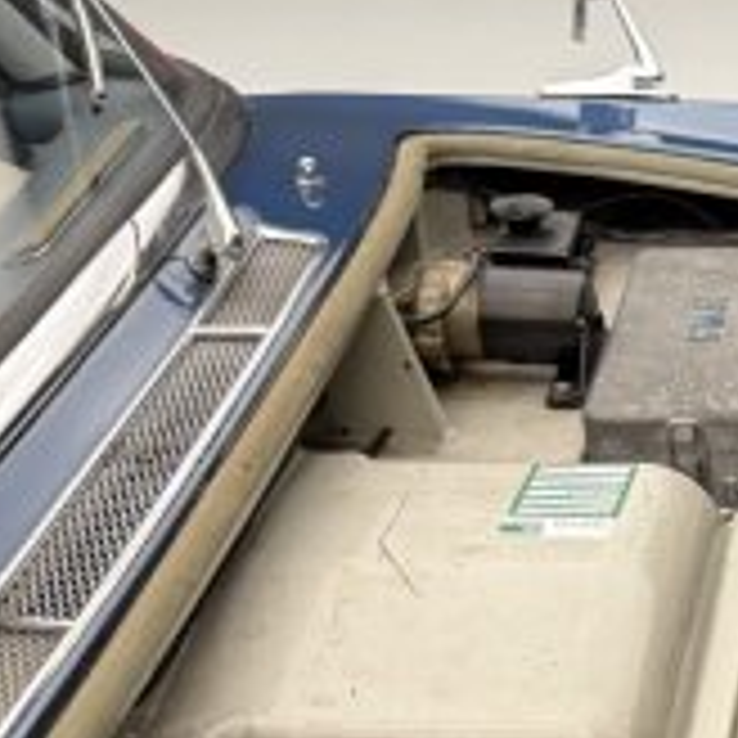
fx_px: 2002
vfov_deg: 19.6
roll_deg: +1.2
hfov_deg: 19.5
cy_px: 886
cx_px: 918
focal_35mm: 83
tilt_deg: -37.8
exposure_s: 1/49
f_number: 1.78
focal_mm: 6.76
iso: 160
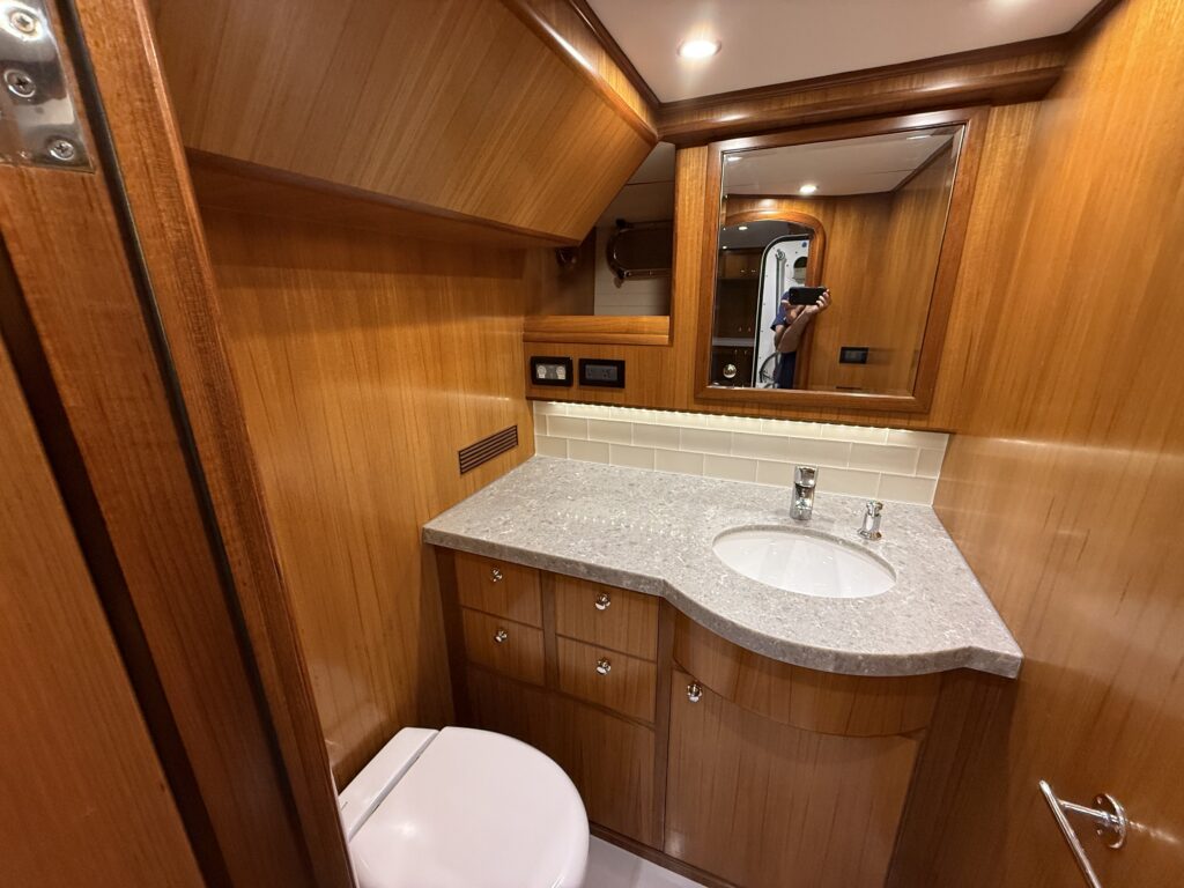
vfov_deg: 85.7
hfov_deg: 102.1
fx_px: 479
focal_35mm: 14
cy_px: 444
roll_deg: +1.1
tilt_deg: -16.5
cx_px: 592
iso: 320
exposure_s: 1/56
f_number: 2.2
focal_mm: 2.22
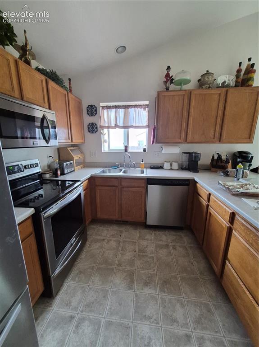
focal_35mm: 13
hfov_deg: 89.9
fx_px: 130
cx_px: 130
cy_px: 174
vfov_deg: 106.2
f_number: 2.2
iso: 800
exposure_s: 1/60
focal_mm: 1.74
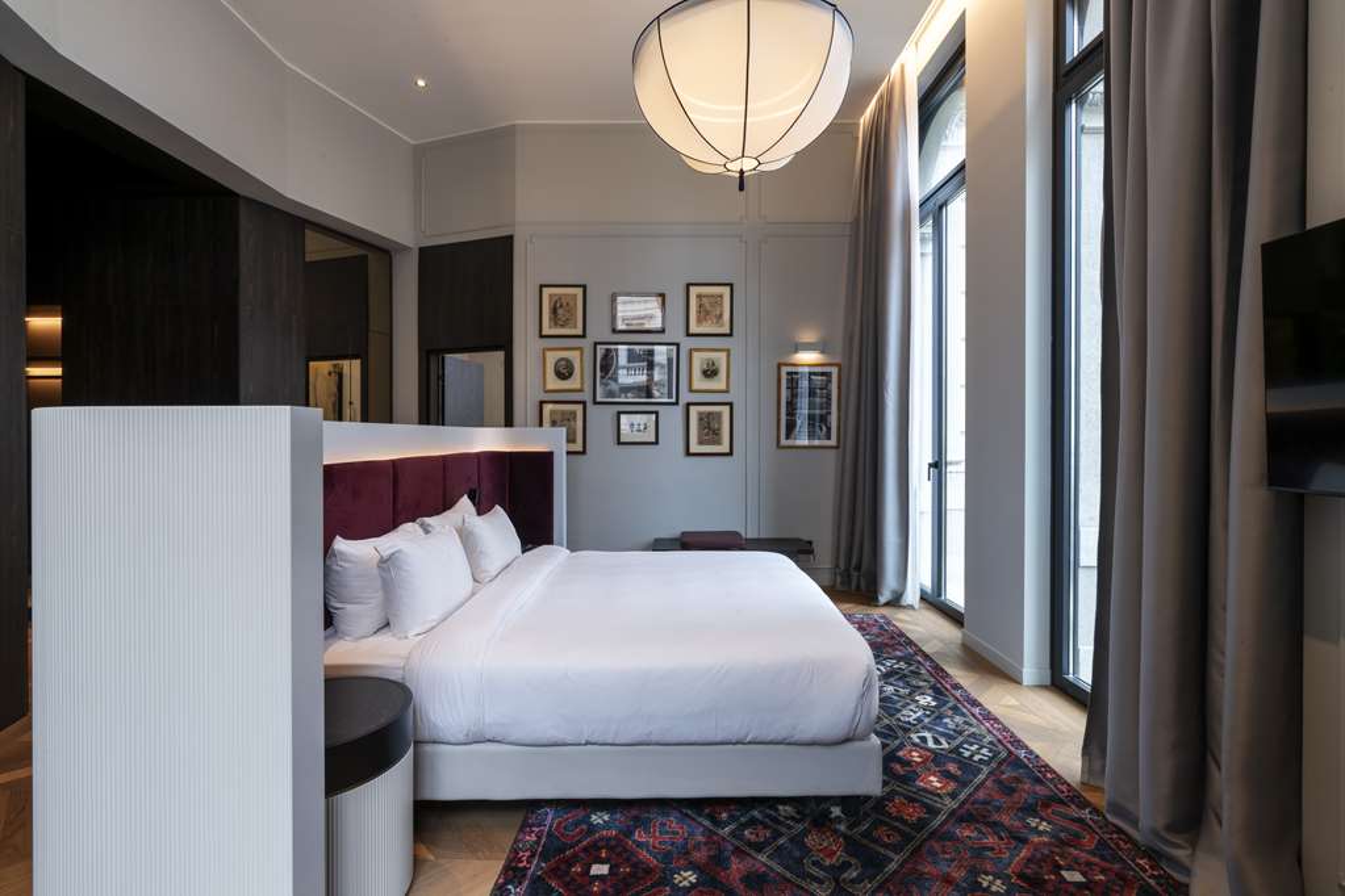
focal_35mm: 16
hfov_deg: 96.7
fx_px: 598
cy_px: 448
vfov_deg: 73.7
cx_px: 672
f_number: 16
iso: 200
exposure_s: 1/2
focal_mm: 16
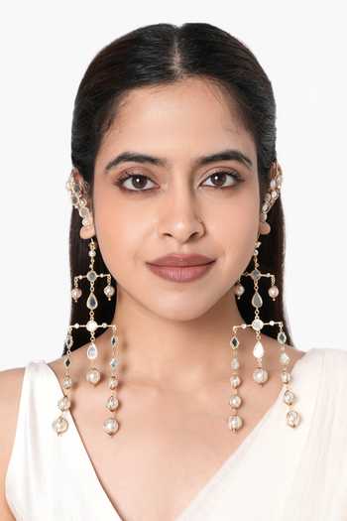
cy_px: 260
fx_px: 506
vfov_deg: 54.4
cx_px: 174
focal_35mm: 35
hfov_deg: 37.9
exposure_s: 1/125
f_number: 9.5
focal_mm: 35
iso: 125
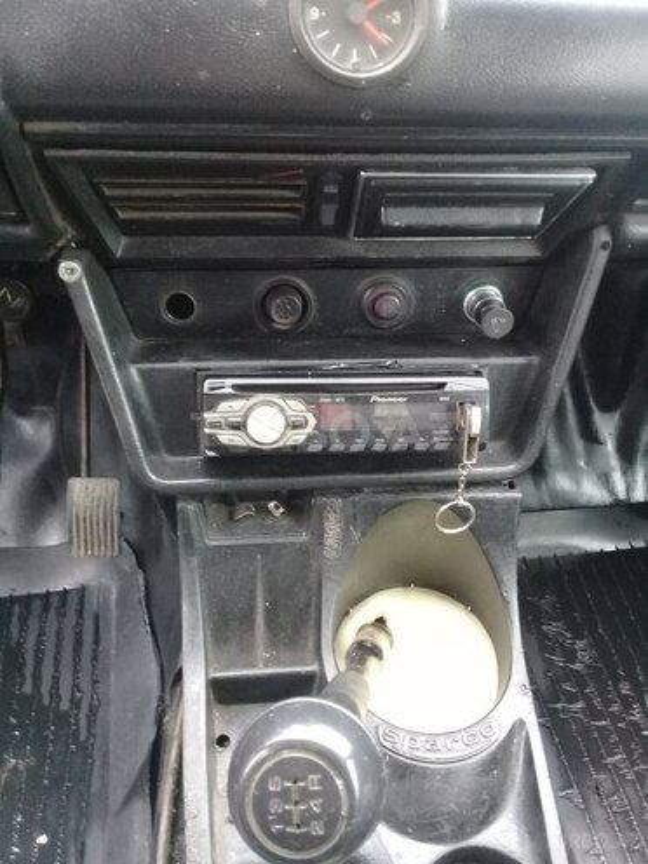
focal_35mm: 31
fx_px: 774
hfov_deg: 45.4
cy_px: 432
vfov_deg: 58.4
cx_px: 324
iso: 200
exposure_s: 1/20
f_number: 2.2
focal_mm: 3.3
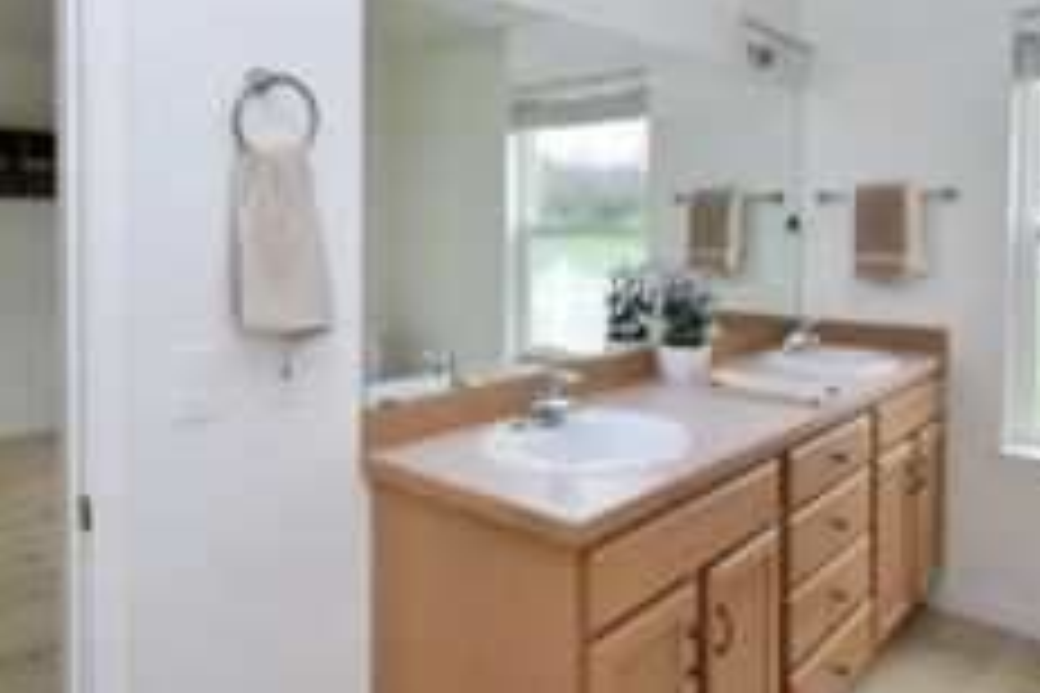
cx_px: 531
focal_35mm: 26
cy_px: 232
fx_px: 751
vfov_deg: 48.7
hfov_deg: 69.4
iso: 400
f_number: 6.3
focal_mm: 10
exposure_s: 1/160
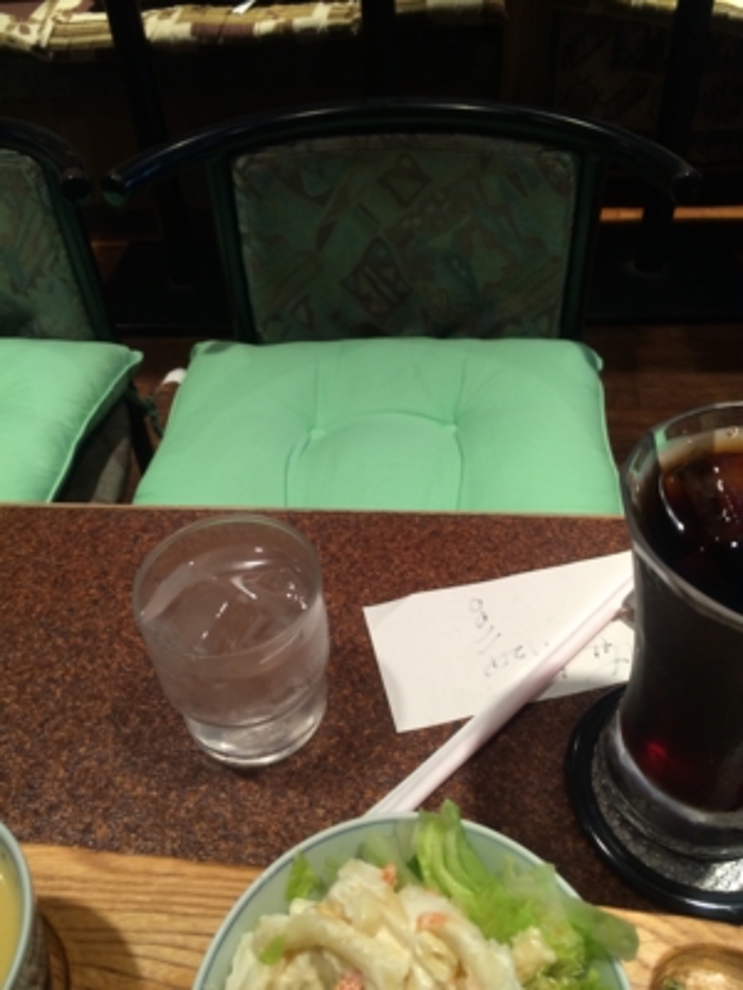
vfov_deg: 60.0
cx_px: 372
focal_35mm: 30
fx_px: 859
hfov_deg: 46.8
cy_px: 495
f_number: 2.2
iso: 100
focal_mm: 4.12
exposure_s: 1/30
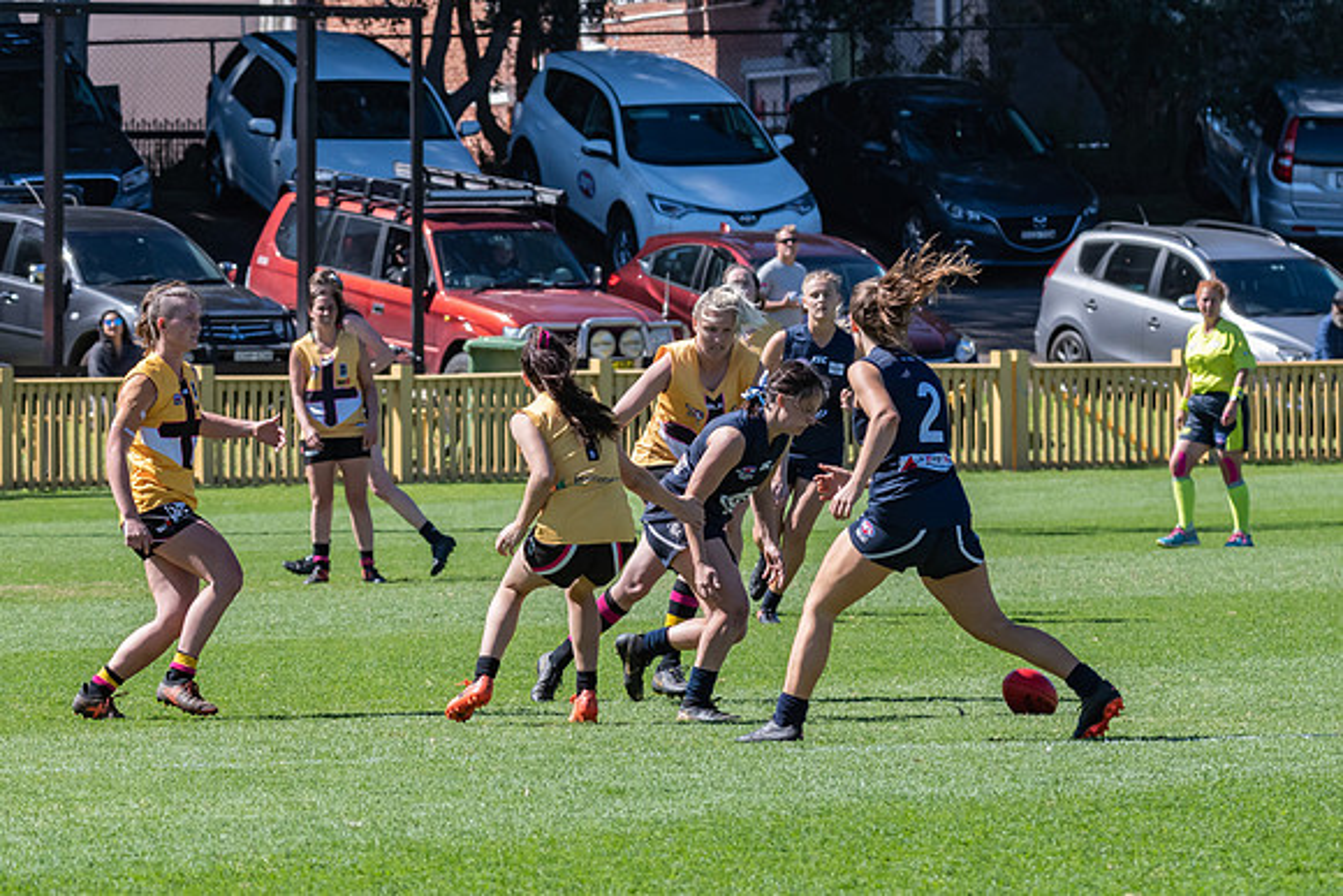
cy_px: 541
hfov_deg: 5.4
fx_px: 14263
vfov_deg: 3.6
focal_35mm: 382
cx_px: 643
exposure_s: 1/1600
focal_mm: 200
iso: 800
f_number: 10
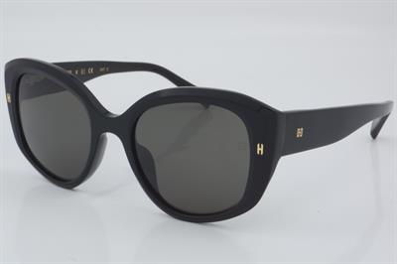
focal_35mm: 75
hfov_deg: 27.0
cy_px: 132
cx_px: 198
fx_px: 826
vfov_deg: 18.2
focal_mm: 50
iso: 100
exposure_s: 1/3
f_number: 32
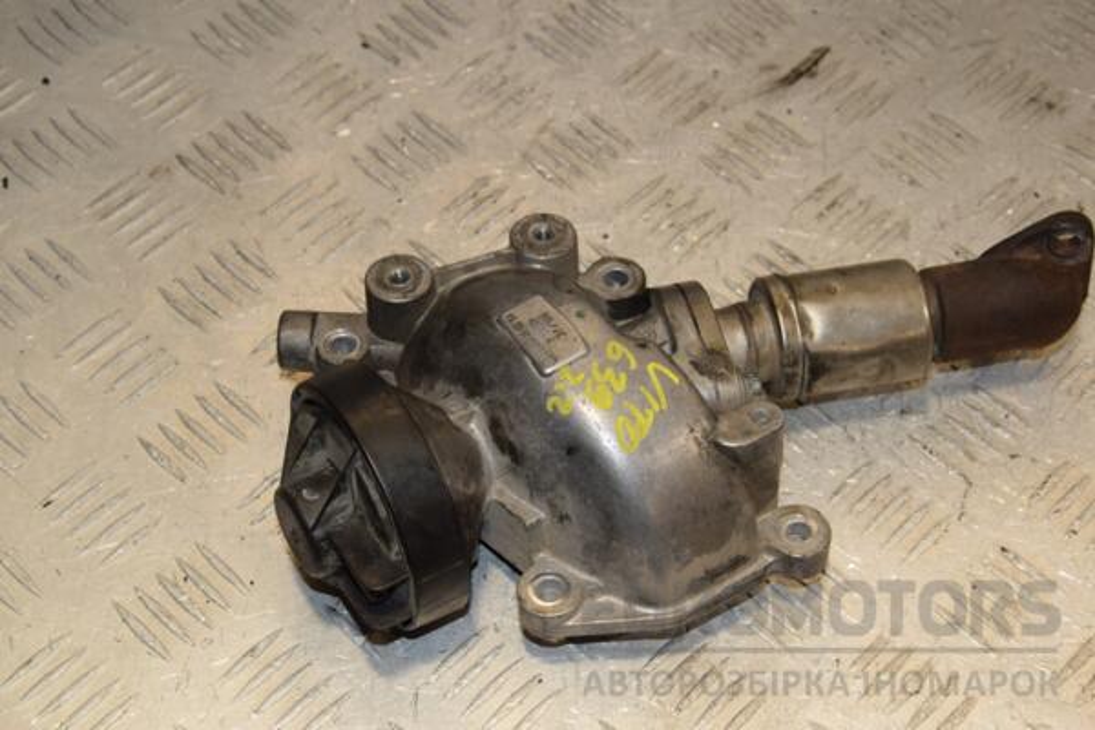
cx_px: 548
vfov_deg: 20.2
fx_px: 2053
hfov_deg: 29.9
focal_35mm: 68
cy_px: 365
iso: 800
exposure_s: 1/200
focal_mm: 45
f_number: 9
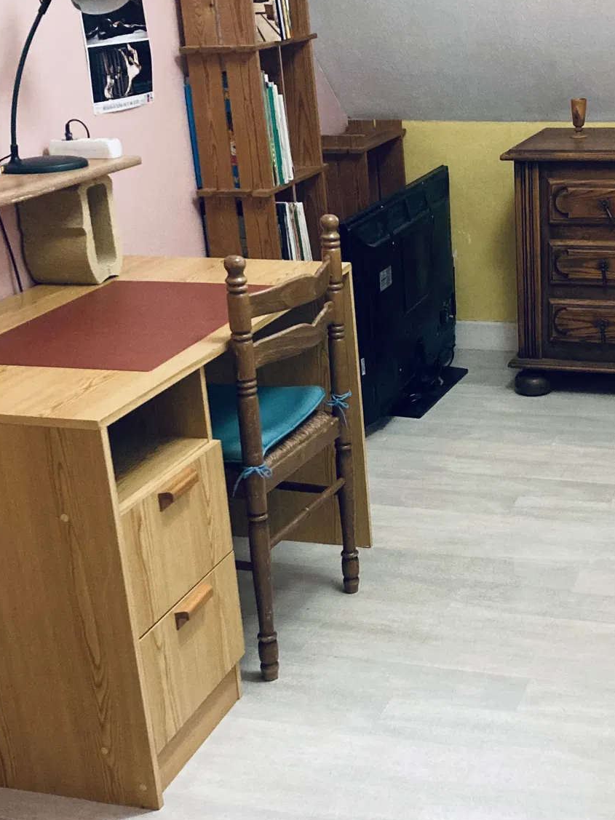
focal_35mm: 53
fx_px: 1256
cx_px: 469
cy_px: 453
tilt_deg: -20.7
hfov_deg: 27.1
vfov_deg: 36.1
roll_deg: +2.0
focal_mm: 3.99
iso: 320
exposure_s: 1/50
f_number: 1.8
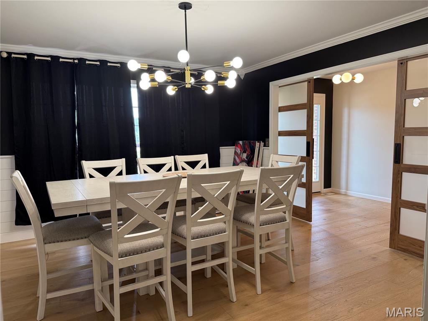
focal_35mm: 24
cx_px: 214
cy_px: 160
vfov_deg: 56.8
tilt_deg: -5.3
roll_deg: +0.6
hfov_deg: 71.6
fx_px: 297
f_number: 1.78
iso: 160
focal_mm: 6.76
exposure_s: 1/120
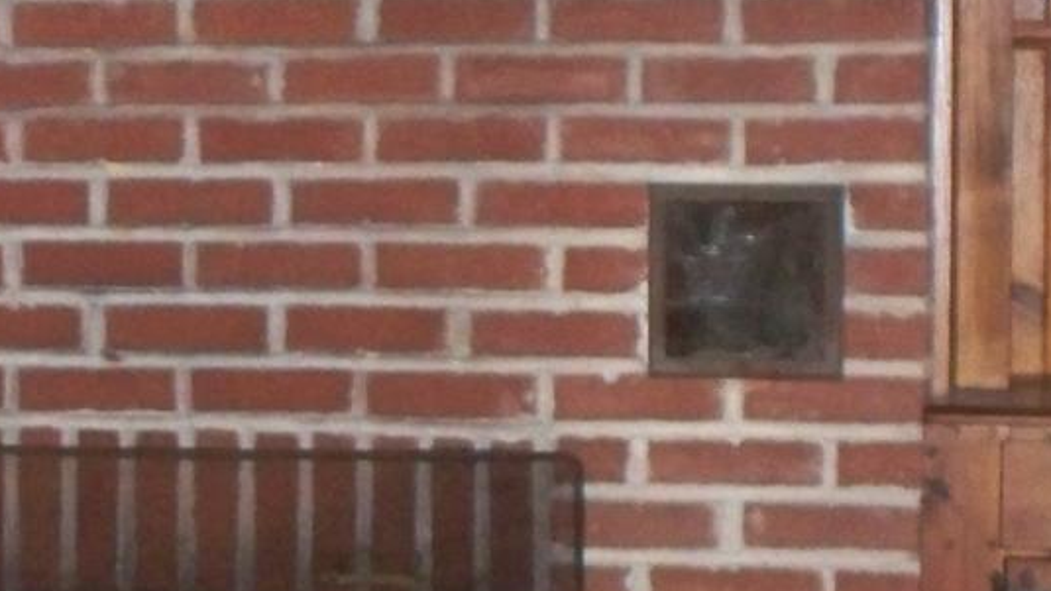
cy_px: 330
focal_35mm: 150
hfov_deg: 14.1
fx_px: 4180
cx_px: 6
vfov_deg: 8.1
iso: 400
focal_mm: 7.54
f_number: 2.8
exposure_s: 1/30
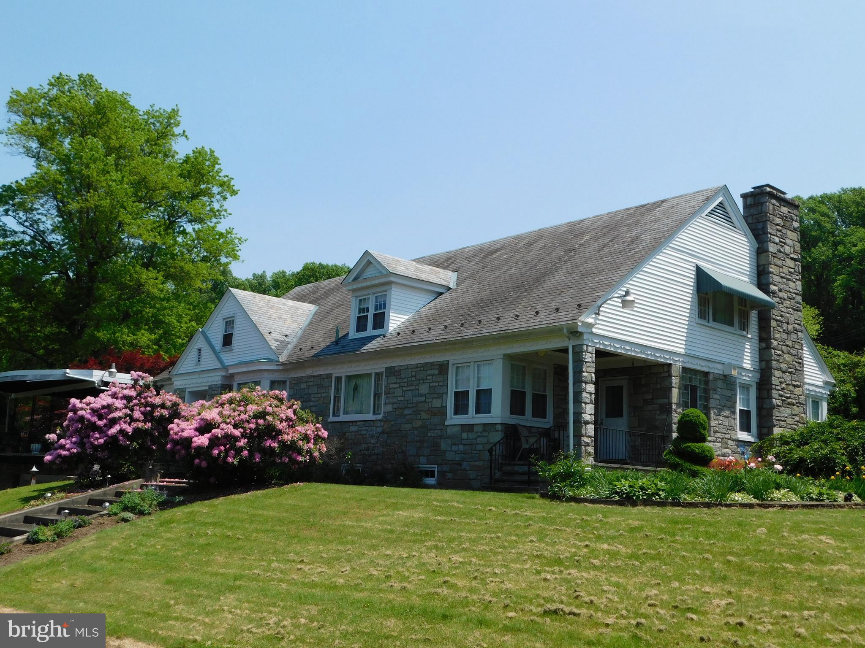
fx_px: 900
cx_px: 432
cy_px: 324
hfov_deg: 51.4
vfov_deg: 39.7
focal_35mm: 36
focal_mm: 6.3
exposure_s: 1/1250
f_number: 3.5
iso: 125
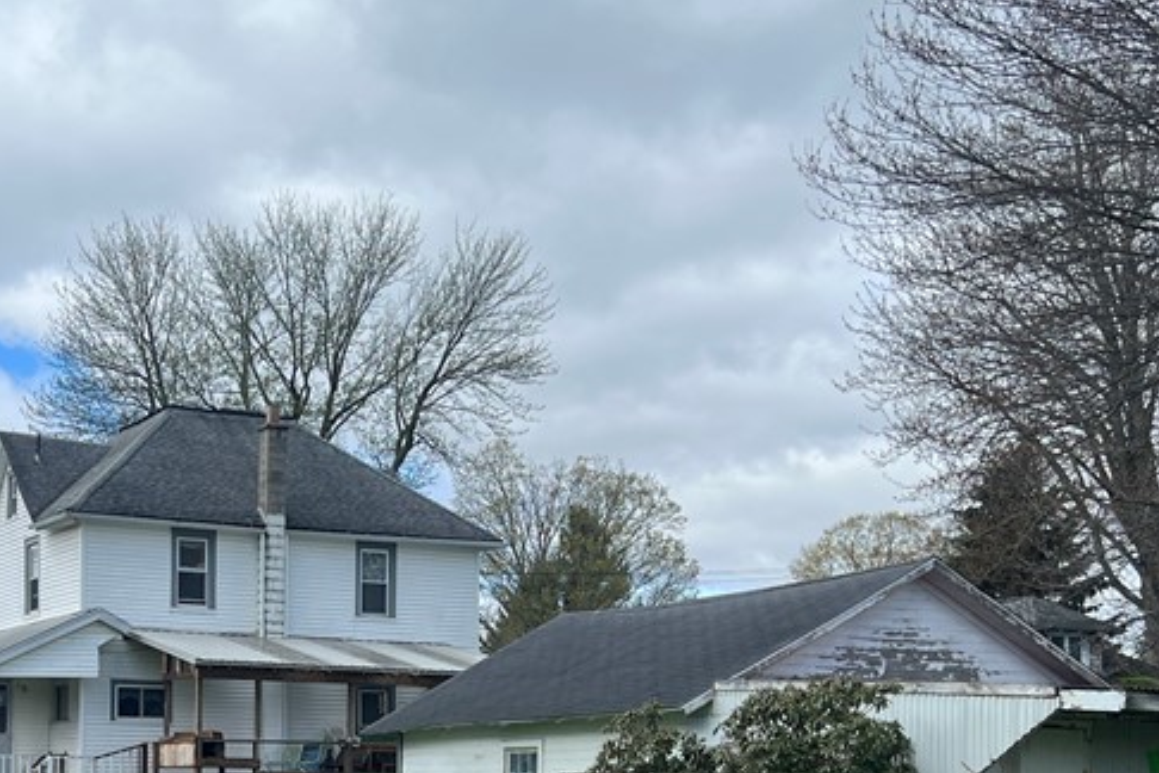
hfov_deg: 34.3
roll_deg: -0.2
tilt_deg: +1.9
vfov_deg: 22.9
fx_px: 1835
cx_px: 281
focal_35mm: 57
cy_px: 759
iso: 50
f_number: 1.5
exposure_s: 1/3571
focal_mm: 5.7
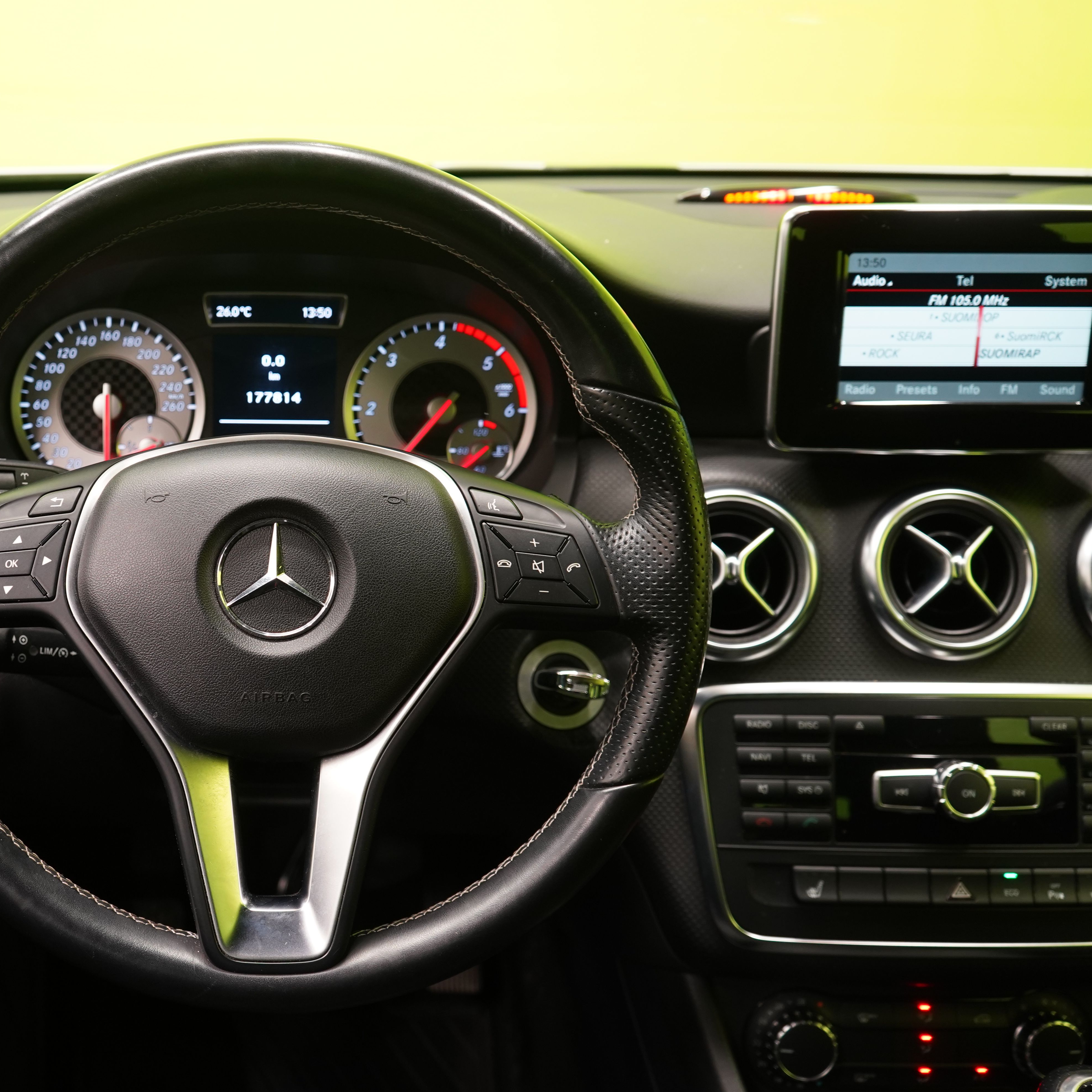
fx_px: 1606
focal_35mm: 45
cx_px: 276
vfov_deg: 37.6
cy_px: 546
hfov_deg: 36.7
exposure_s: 1/20
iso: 1250
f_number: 5
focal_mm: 35
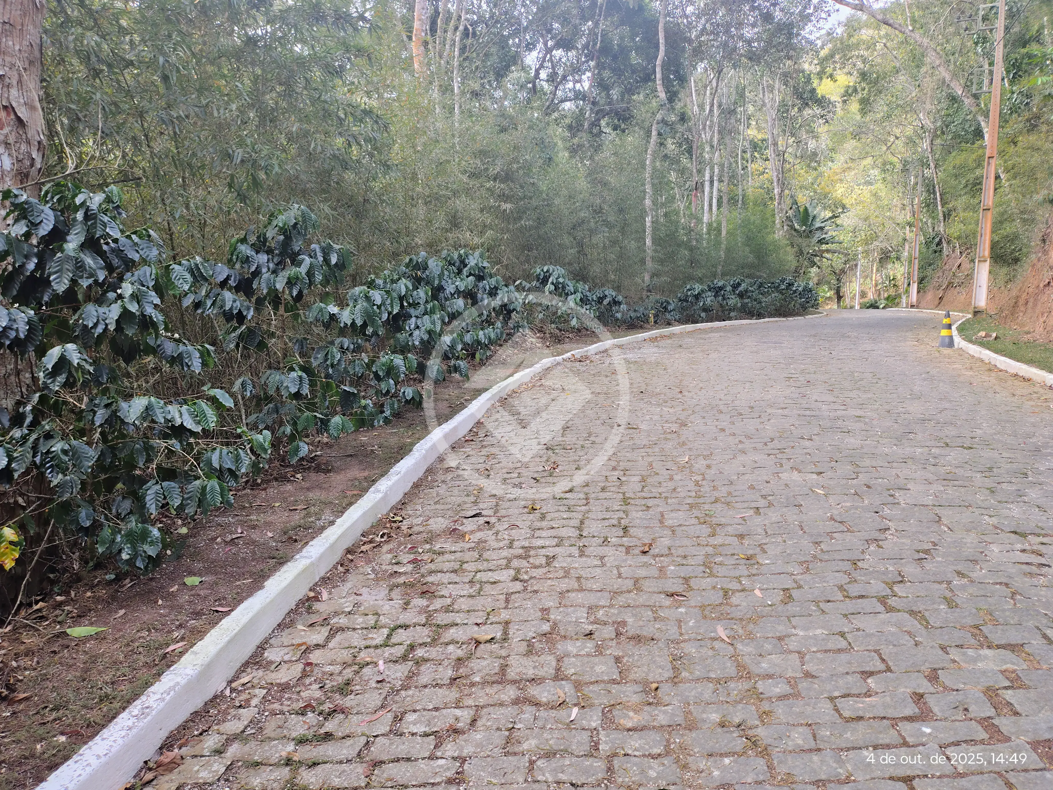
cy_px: 395
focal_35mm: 25
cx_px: 526
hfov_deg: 69.4
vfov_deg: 54.9
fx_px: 760
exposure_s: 1/126
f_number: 1.7
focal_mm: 4.71
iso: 143
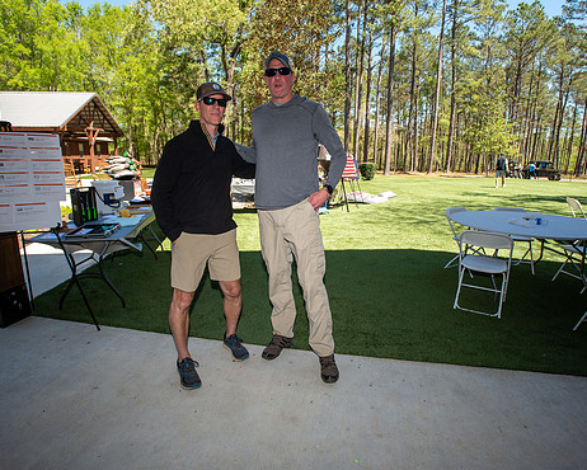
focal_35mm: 20
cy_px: 229
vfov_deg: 68.1
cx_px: 306
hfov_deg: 80.3
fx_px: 348
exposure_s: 1/100
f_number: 6.3
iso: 140
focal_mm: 17
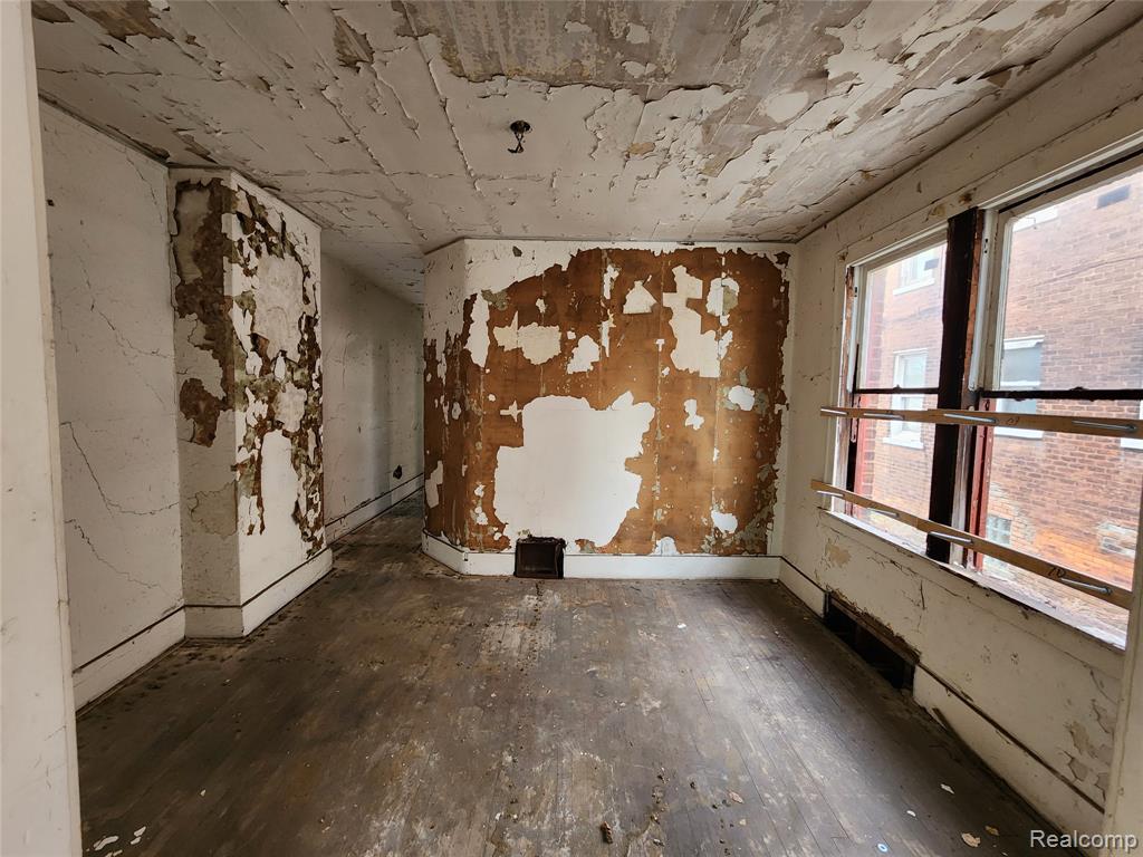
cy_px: 428
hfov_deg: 106.2
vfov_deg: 89.9
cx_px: 572
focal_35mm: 13
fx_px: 429
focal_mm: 2.2
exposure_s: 1/60
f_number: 2.2
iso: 250
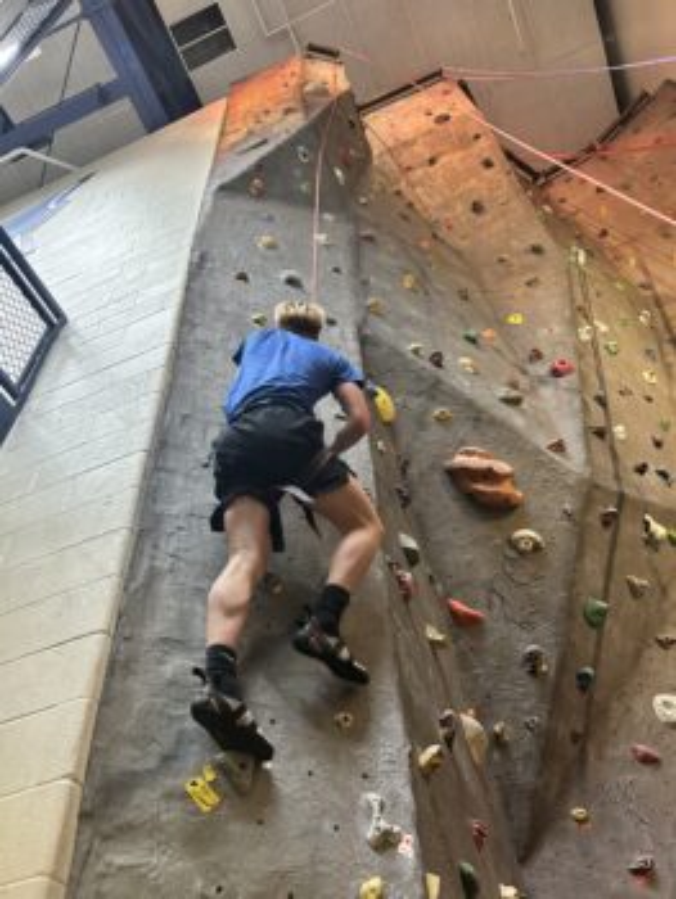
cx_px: 338
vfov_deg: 67.3
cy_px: 450
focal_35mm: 26
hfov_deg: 53.1
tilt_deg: +50.7
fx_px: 676
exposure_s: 1/40
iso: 400
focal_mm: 5.7
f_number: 1.5
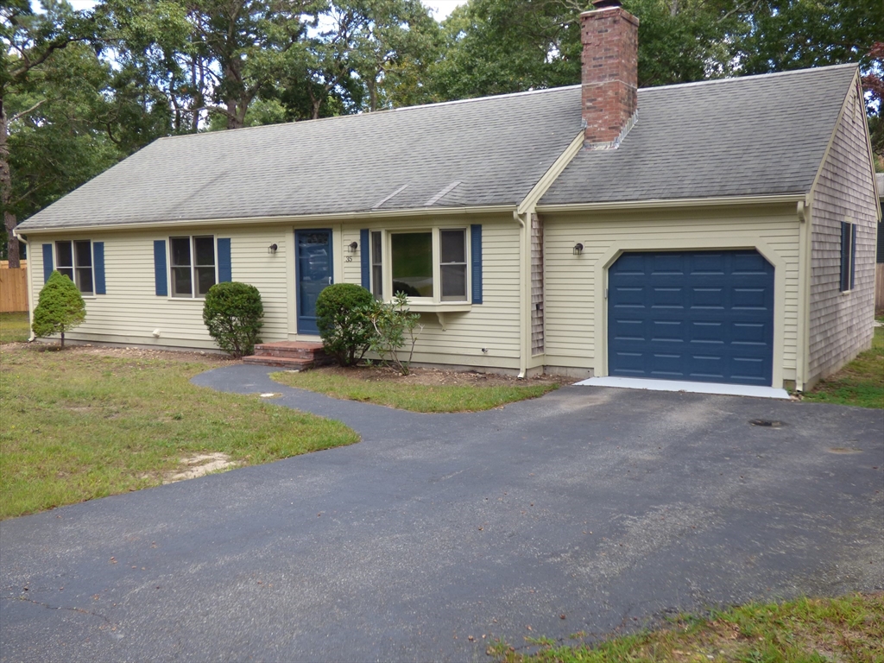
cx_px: 442
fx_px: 843
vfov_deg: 42.9
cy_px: 332
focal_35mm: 33
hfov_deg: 55.4
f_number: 3.4
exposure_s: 1/160
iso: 100
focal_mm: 5.78
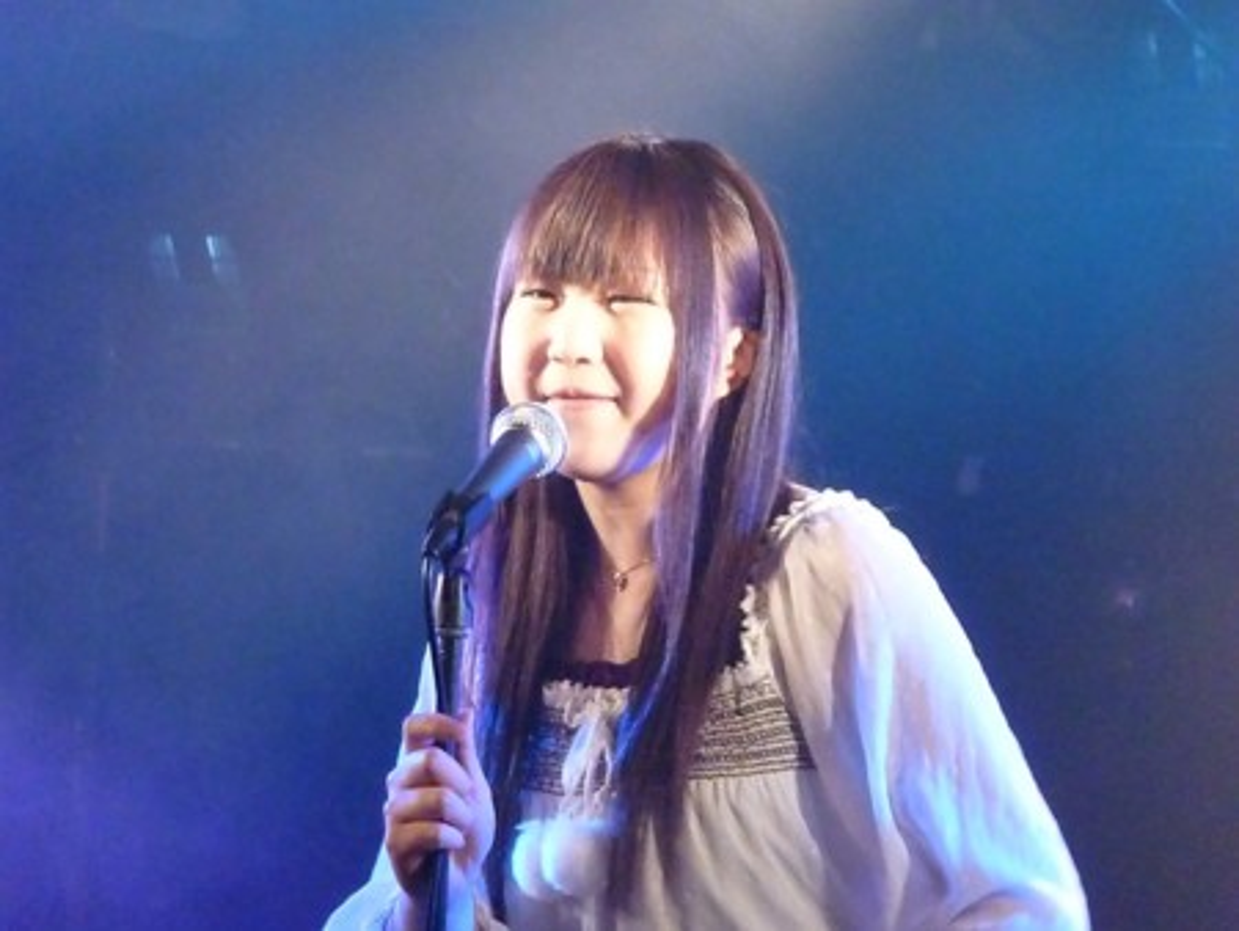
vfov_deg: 5.4
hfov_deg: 7.1
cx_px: 620
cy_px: 466
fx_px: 9956
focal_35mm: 278
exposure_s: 1/50
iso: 3200
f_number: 4.8
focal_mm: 45.7
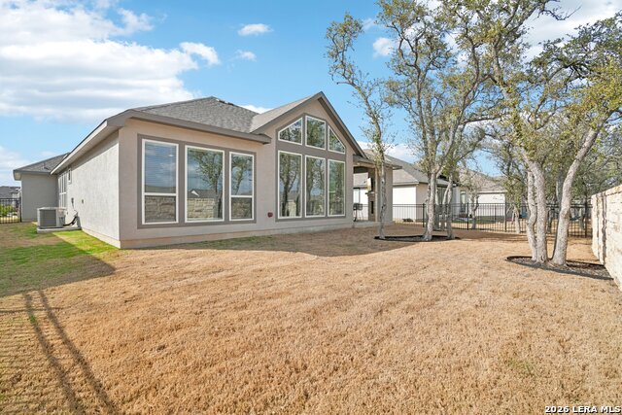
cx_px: 311
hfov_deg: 96.7
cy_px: 208
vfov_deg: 73.8
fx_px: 276
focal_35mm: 16
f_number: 8
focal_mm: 16
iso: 200
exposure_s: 1/500
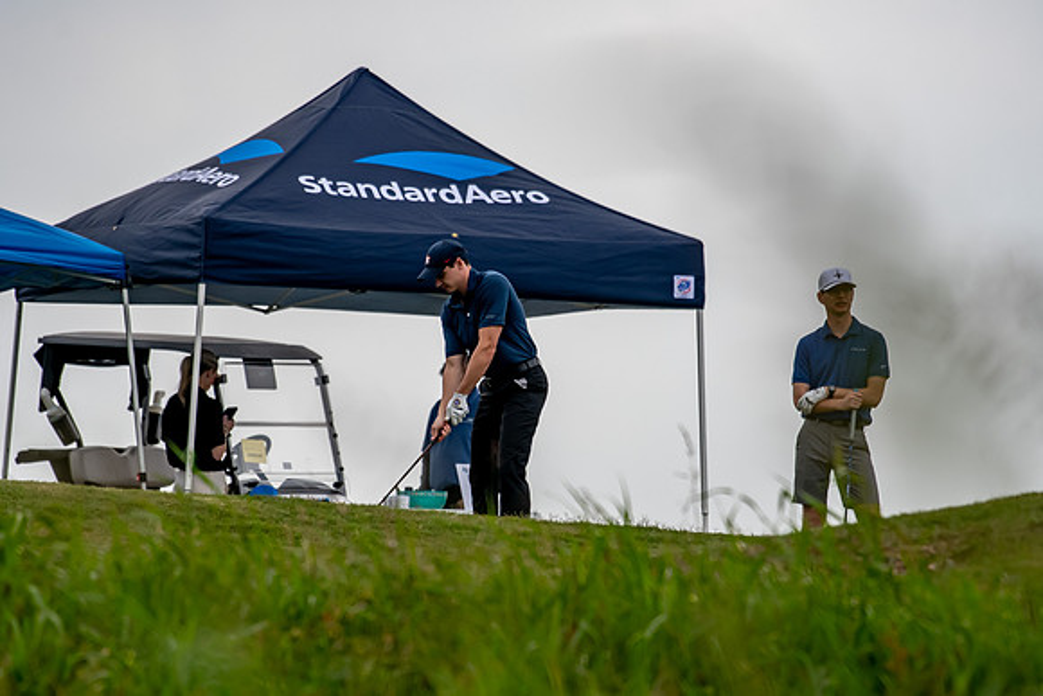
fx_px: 16952
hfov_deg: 3.5
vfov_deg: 2.4
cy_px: 348
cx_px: 522
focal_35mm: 585
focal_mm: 390
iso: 360
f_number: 5.6
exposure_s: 1/2000
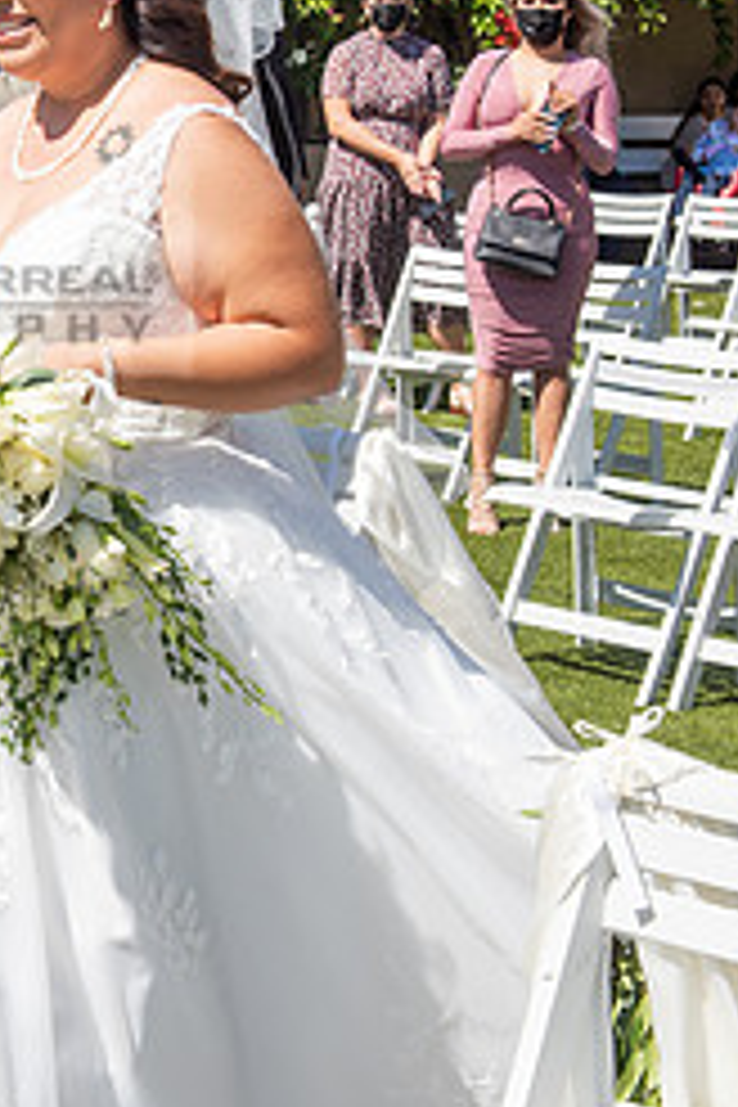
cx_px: -189
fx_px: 3044
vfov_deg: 20.4
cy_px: 268
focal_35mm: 99
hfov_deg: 13.4
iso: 100
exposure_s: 1/250
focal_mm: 42
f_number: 9
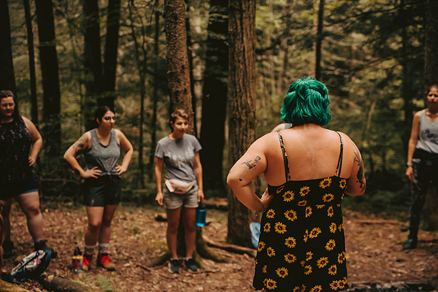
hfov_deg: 30.5
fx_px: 803
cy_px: 146
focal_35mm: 66
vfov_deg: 20.6
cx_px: 219
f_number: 2.8
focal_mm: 66
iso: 2500
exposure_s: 1/250
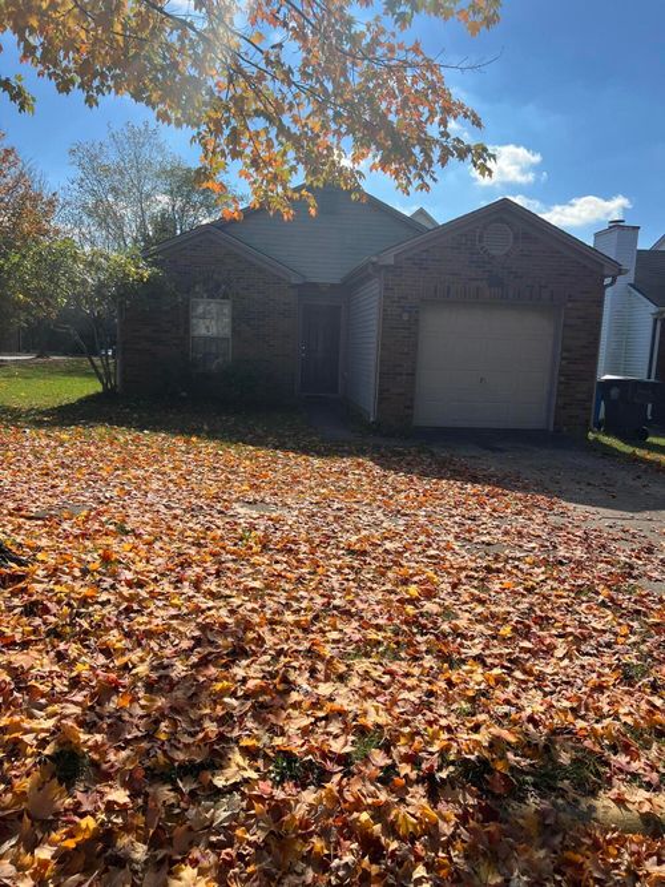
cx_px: 332
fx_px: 666
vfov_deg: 67.3
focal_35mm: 26
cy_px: 444
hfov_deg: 53.0
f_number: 1.5
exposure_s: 1/3356
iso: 50
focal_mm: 5.7
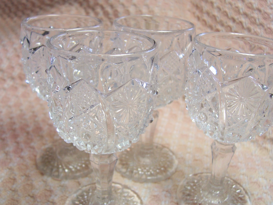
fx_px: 292
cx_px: 136
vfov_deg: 38.7
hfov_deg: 50.1
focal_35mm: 37
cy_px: 102
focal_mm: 5.6
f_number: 2.8
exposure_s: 1/60
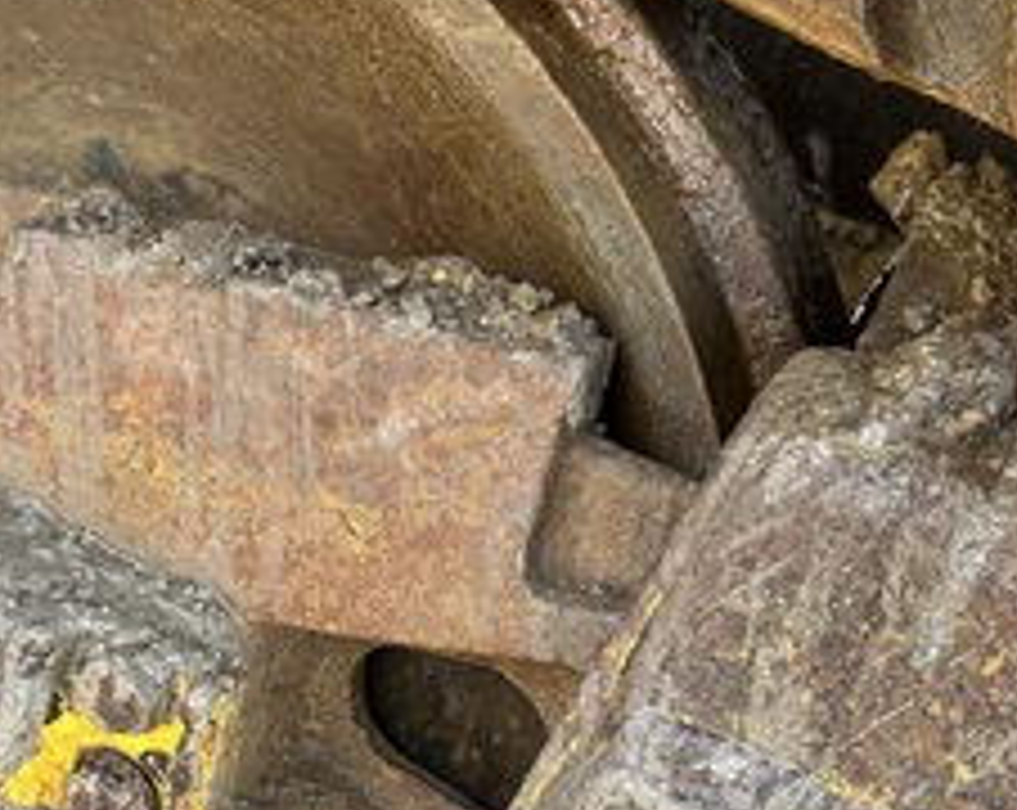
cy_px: 580
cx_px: 526
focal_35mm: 45
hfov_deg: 41.2
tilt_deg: -24.4
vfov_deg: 32.9
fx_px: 1352
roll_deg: -17.0
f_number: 1.6
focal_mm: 5.1
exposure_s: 1/137
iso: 64
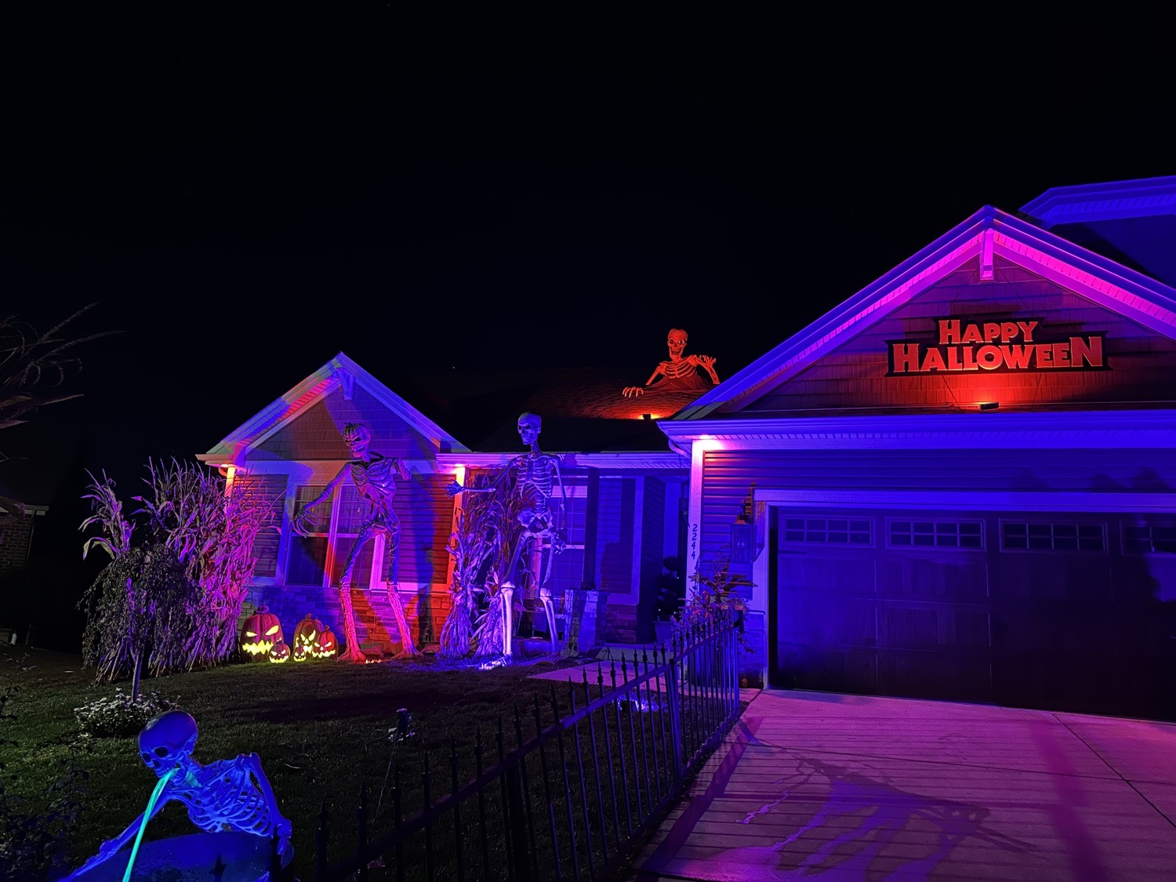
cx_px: 588
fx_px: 815
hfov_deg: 71.6
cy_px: 441
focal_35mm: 24
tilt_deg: +10.9
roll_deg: -3.3
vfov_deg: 56.8
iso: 1000
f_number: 1.78
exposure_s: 1/16
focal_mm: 6.86
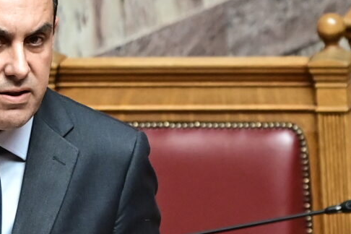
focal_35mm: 740
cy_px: 222
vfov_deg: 1.9
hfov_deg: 2.8
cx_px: -9
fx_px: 7214
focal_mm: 200
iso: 1250
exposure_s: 1/800
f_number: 3.2
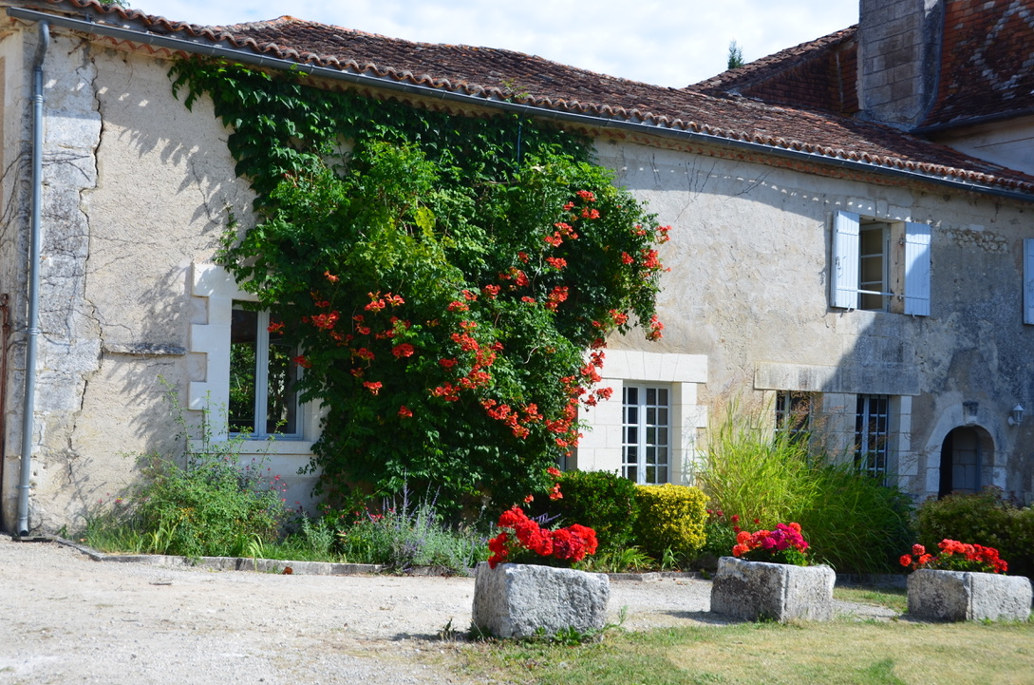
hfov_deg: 39.0
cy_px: 342
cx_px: 517
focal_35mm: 51
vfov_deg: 26.4
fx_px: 1462
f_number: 8
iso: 140
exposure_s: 1/250
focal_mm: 34
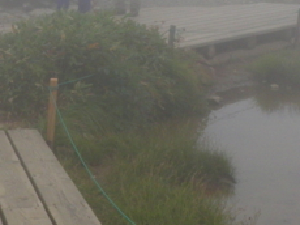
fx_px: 1056
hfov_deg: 16.2
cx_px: 164
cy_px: -95
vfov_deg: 11.7
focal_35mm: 122
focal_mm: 6.2
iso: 64
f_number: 6.3
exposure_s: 1/160
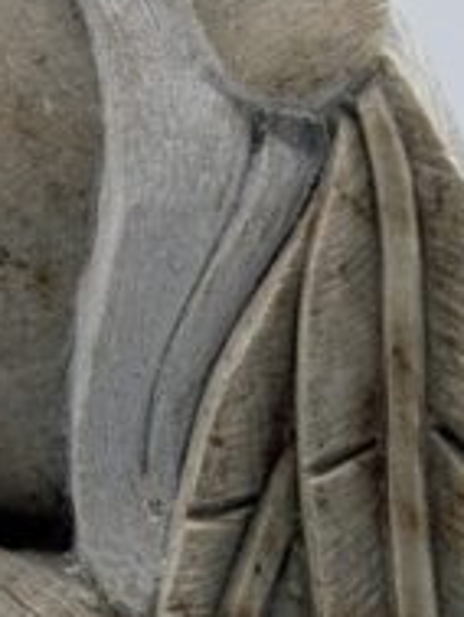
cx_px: 454
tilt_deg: -4.9
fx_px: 4838
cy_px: 1092
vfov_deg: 7.1
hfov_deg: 5.5
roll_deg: +0.7
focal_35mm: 271
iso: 64
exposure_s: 1/1149
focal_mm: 6.76
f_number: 1.78
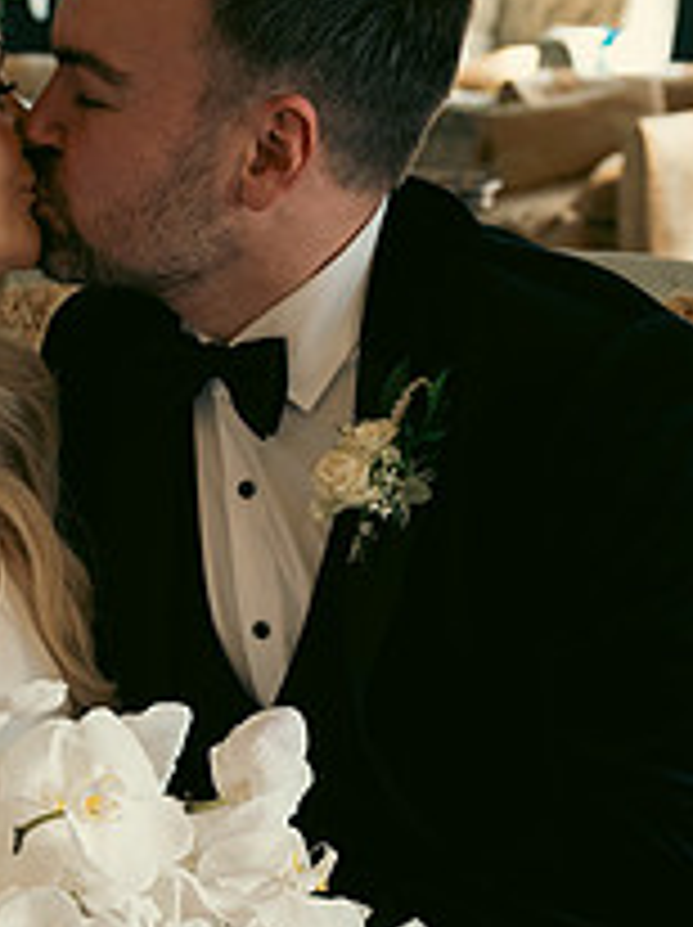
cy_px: 739
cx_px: 25
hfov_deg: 12.3
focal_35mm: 119
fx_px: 3183
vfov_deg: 16.5
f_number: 3.5
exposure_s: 1/160
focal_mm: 36
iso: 640
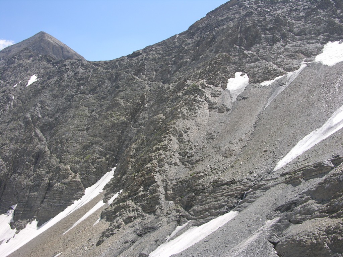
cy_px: 128
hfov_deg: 52.6
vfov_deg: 40.7
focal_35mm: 35
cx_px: 172
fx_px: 347
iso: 50
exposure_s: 1/190
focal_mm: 8.9
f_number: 5.6
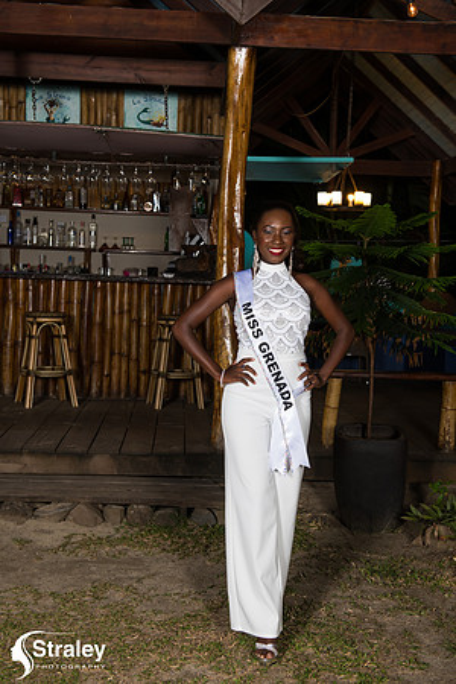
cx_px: 228
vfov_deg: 41.1
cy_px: 342
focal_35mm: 48
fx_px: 912
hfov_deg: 28.1
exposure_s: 1/80
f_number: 5.6
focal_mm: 48
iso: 500
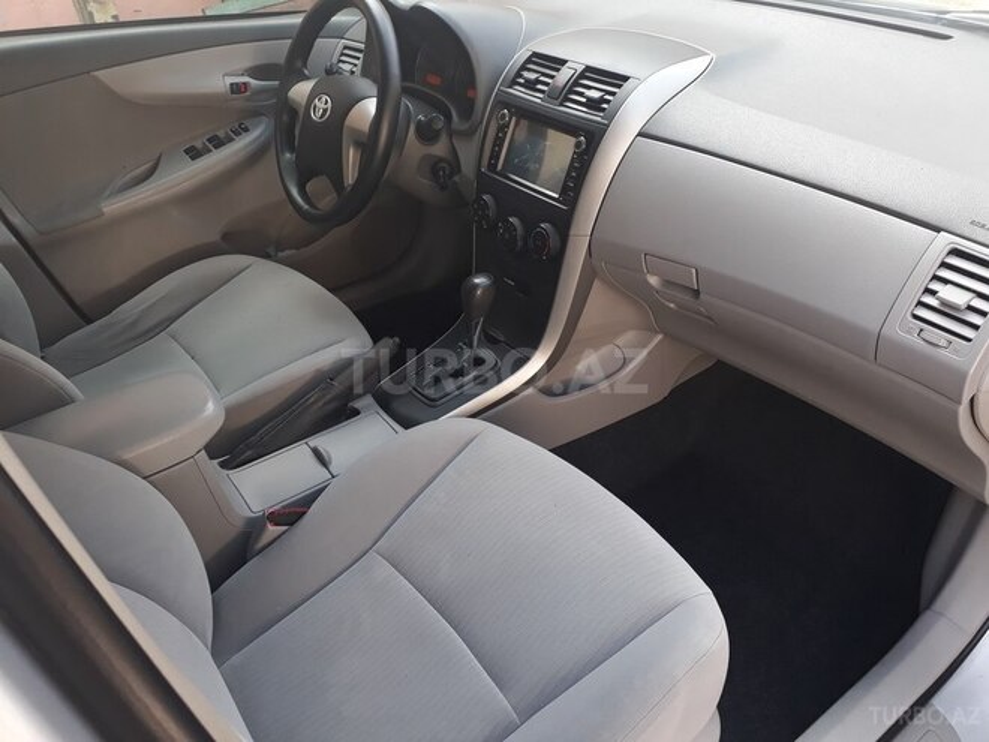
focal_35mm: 27
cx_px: 494
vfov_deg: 51.4
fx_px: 771
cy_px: 371
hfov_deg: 65.3
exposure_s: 1/100
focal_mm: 3.6
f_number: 1.9
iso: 50
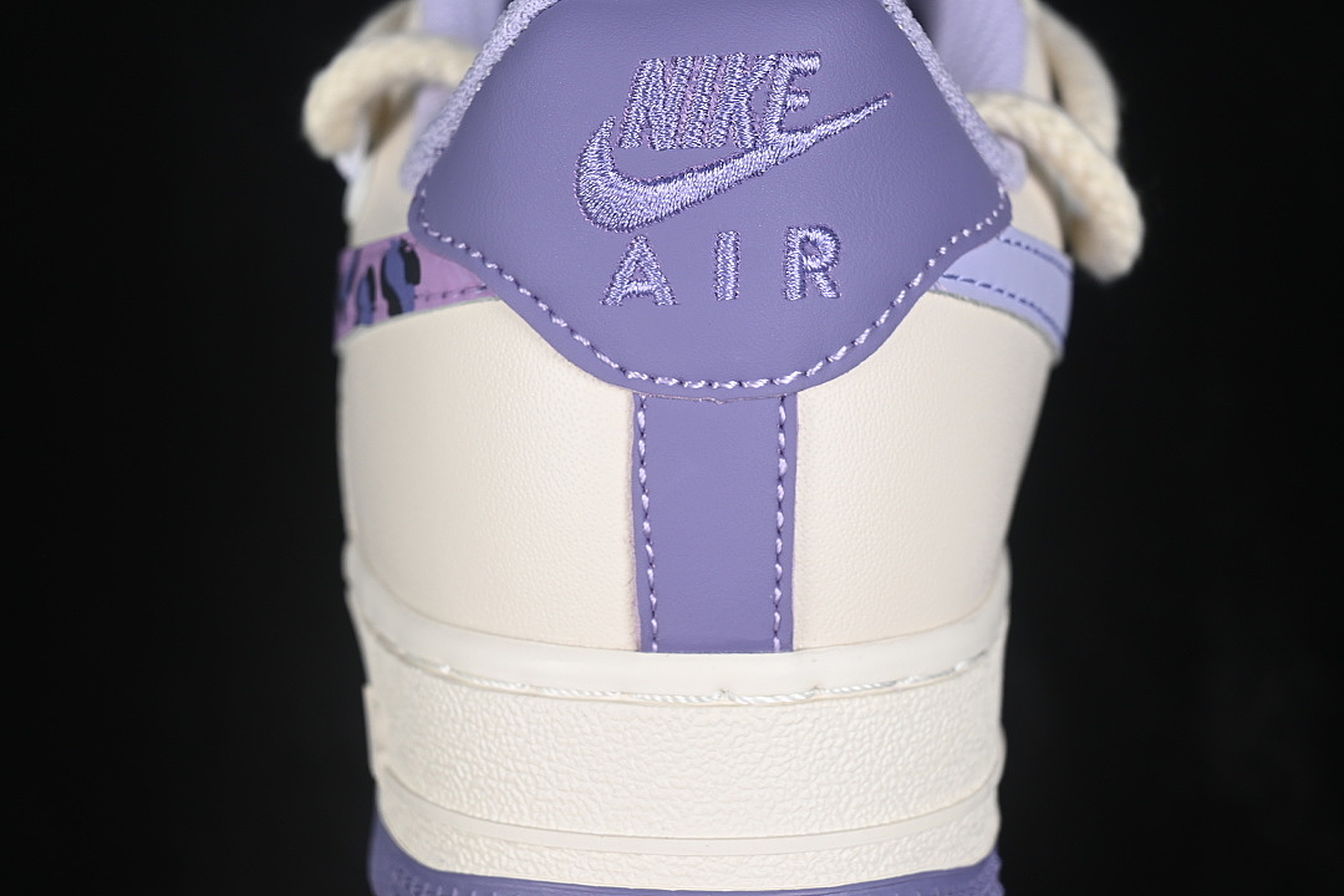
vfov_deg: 18.2
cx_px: 672
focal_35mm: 75
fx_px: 2800
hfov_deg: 27.0
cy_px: 448
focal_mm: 50
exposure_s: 1/80
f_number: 7.1
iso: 160
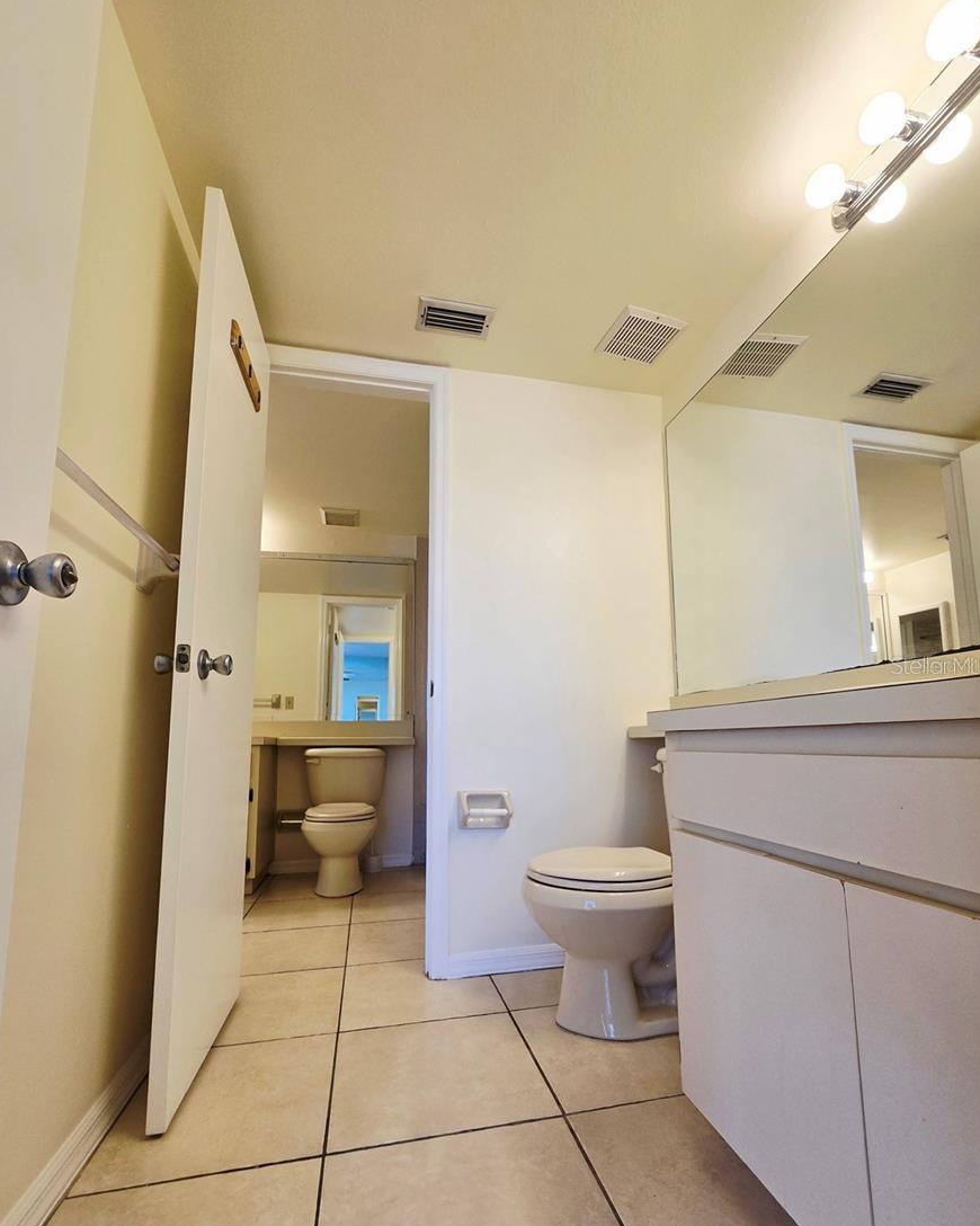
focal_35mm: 14
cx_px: 490
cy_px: 665
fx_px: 508
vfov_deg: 100.5
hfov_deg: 88.0
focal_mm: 2.2
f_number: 2.2
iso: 50
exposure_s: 1/120
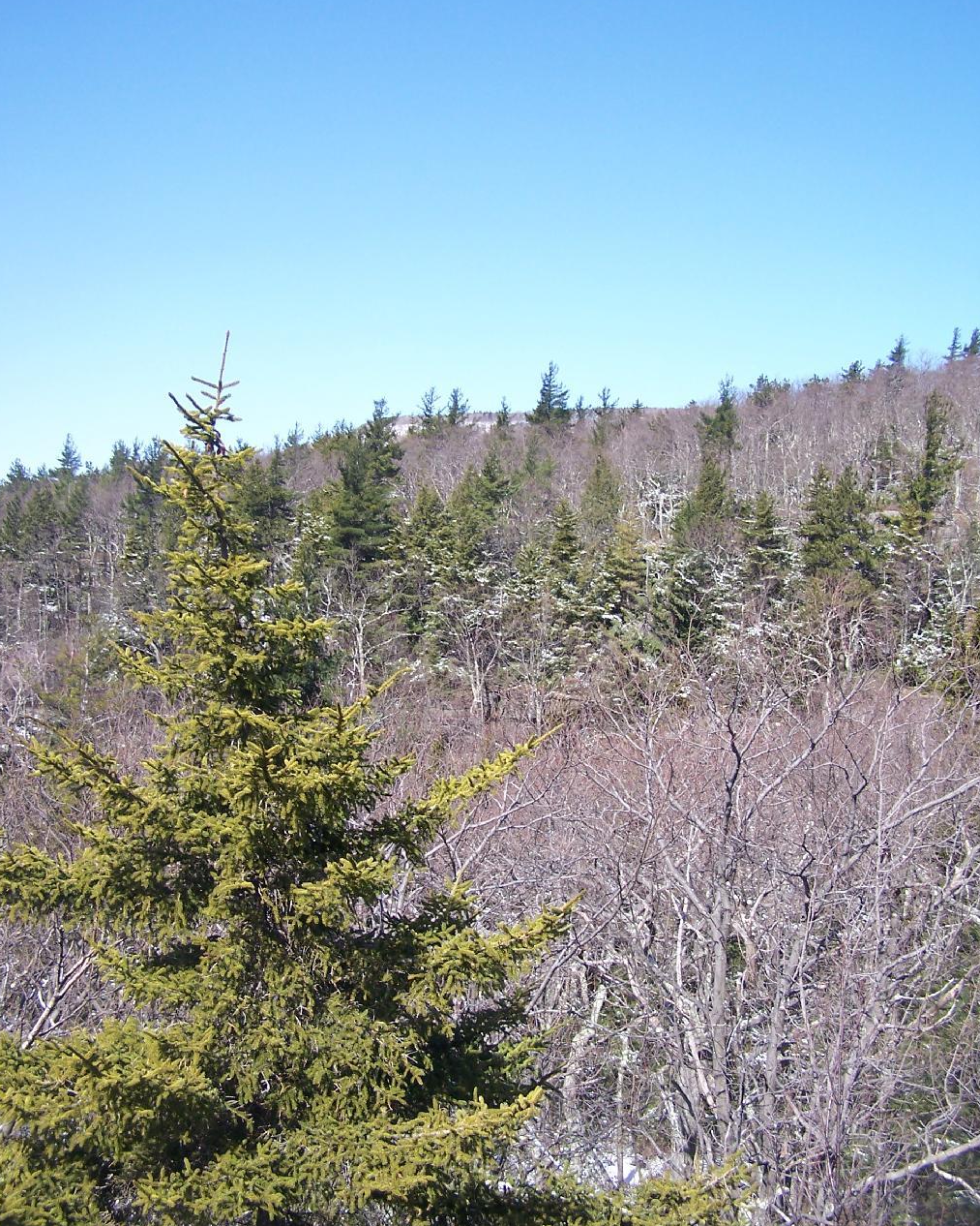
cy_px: 635
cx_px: 489
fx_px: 1450
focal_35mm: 40
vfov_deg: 45.8
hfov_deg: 37.3
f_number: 2.8
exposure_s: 1/640
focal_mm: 6.3
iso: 80
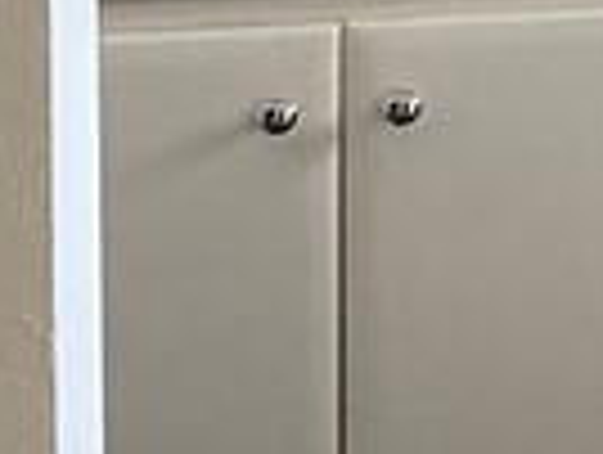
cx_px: 1890
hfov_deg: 8.2
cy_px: -476
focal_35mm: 198
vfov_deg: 7.2
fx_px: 3455
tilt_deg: -6.4
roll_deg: -1.4
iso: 160
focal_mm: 4.2
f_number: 1.6
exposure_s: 1/60
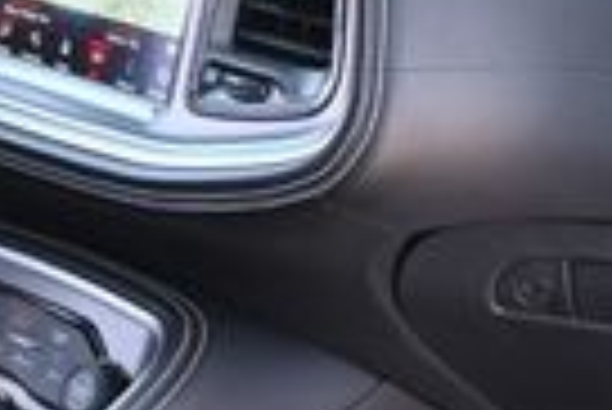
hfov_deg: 14.9
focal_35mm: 137
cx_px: 418
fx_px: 2334
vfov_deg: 9.9
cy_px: 464
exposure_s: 1/125
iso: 500
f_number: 3.8
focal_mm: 19.5
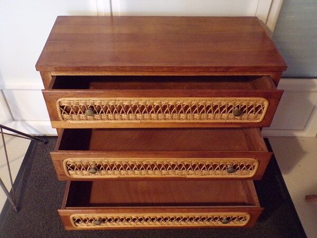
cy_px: 119
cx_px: 158
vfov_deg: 44.2
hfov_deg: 56.8
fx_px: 293
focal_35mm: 32
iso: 800
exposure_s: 1/6
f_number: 3.2
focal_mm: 5.8
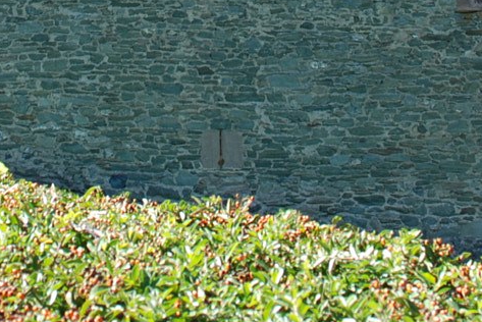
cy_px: -283
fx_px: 1567
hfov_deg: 17.4
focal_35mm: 117
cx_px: 157
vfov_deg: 10.9
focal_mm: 18
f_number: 5.6
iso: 100
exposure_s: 1/125
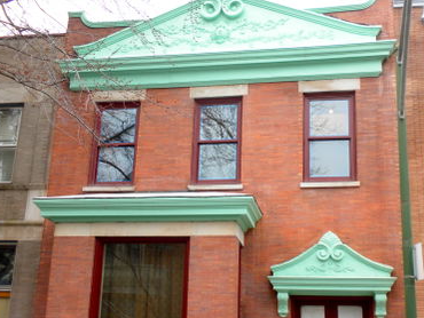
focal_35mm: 48
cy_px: 186
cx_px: 242
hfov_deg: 39.6
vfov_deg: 30.2
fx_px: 588
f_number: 3.5
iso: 64
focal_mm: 6.6
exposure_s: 1/78.1
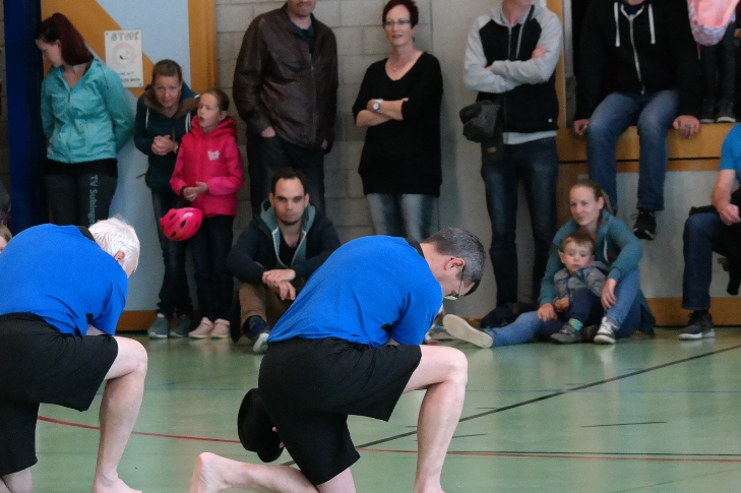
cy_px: 245
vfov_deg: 5.8
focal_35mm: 235
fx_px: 4834
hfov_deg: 8.7
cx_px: 156
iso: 1600
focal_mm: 70
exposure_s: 1/100
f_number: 4.5
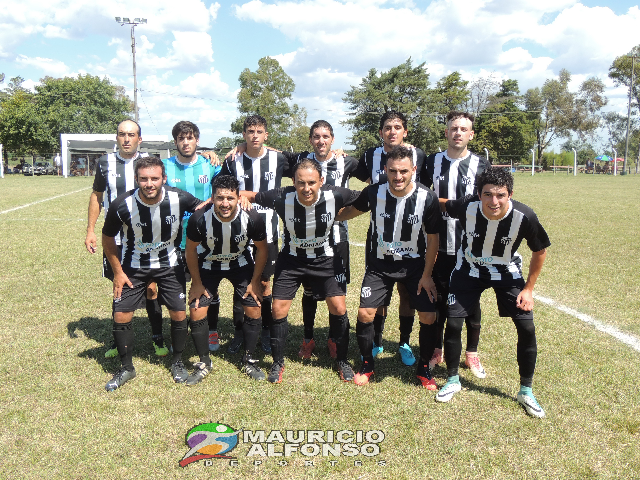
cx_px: 320
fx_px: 555
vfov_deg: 46.8
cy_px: 240
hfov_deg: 60.0
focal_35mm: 30
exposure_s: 1/800
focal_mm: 5.3
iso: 100
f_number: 3.1
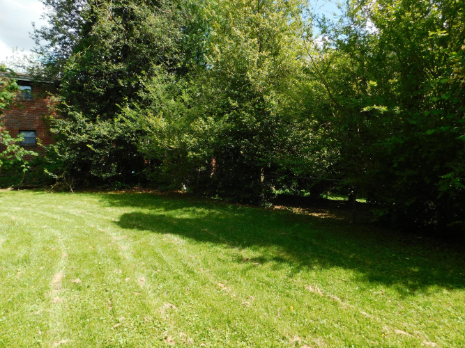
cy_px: 174
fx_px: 309
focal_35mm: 23
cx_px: 232
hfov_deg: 73.9
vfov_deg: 58.9
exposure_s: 1/640
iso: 125
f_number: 3
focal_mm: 4
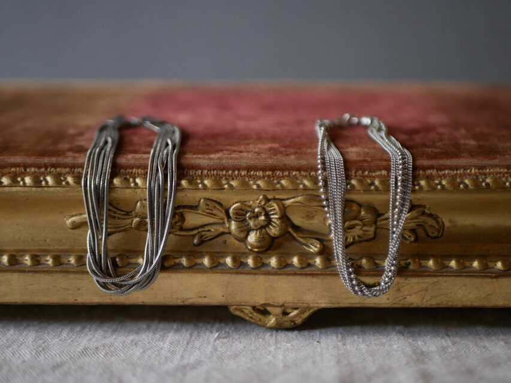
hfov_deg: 38.2
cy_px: 192
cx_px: 256
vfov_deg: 29.1
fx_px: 738
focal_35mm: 50
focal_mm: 25
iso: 800
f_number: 1.7
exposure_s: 1/125
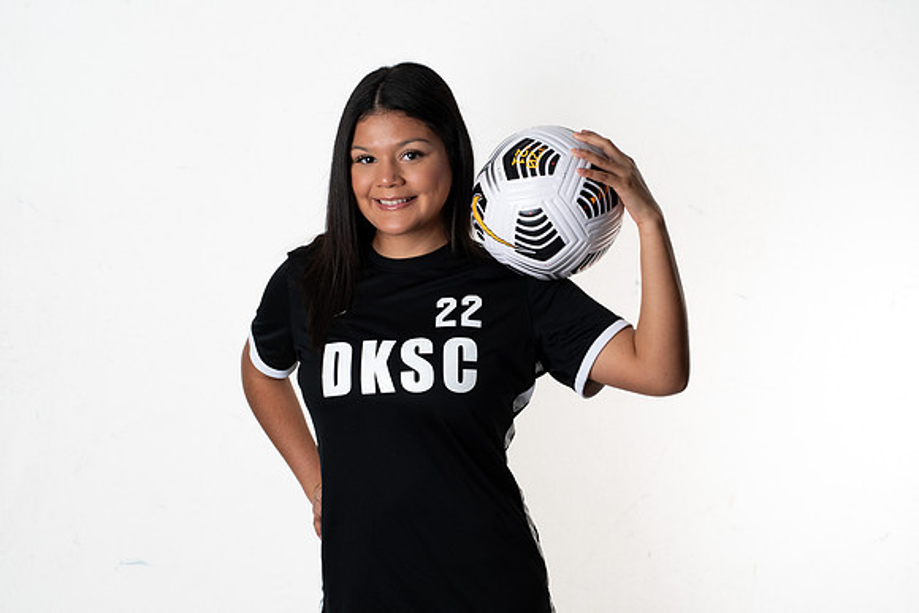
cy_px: 306
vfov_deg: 18.2
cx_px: 460
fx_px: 1915
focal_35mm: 75
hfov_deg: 27.0
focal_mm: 50
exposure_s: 1/200
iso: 100
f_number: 9
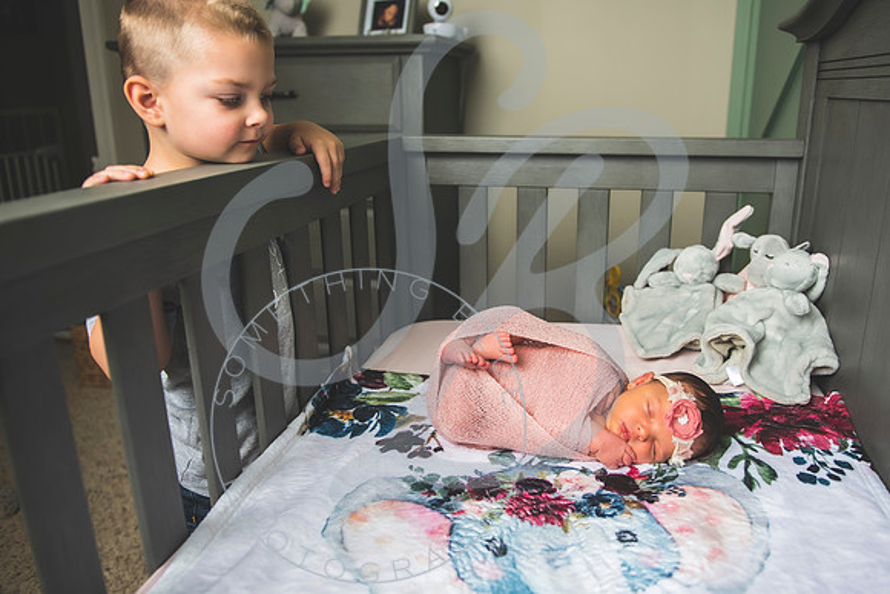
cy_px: 302
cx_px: 488
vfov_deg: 46.4
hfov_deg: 65.3
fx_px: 693
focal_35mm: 28
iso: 100
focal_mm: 24
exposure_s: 1/125
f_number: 2.8
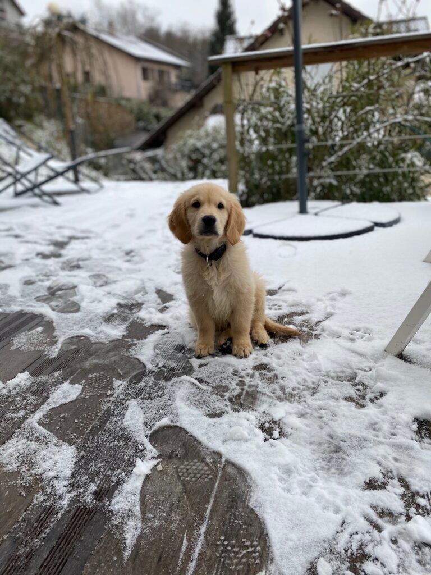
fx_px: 432
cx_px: 216
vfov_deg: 67.3
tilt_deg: -20.5
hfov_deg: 53.1
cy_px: 288
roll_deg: +3.9
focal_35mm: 26
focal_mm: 4.25
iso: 32
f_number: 1.8
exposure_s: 1/690
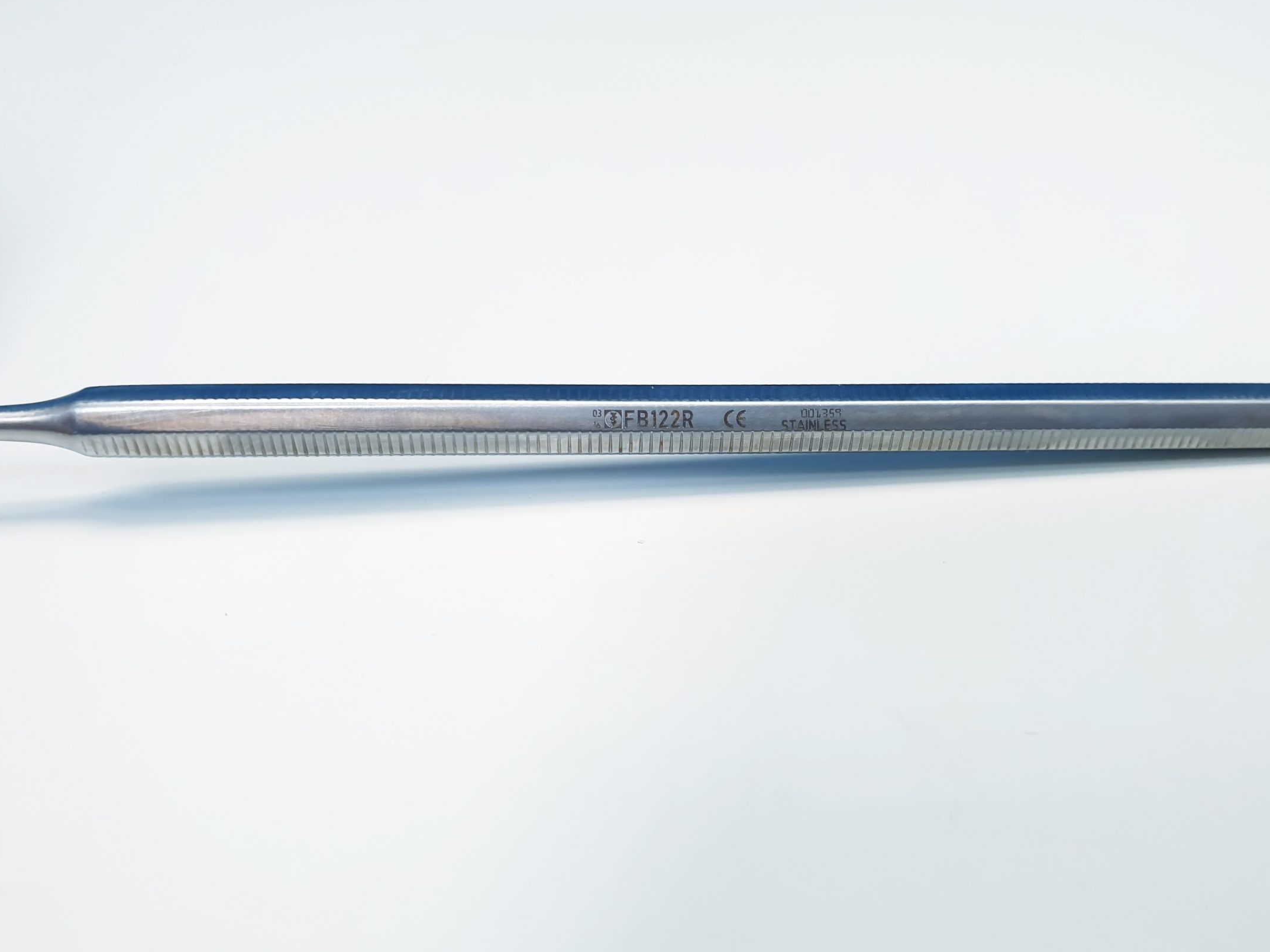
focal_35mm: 31
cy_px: 475
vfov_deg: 45.4
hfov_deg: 58.3
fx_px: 1137
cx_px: 689
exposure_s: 1/50
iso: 80
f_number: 2.4
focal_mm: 4.3
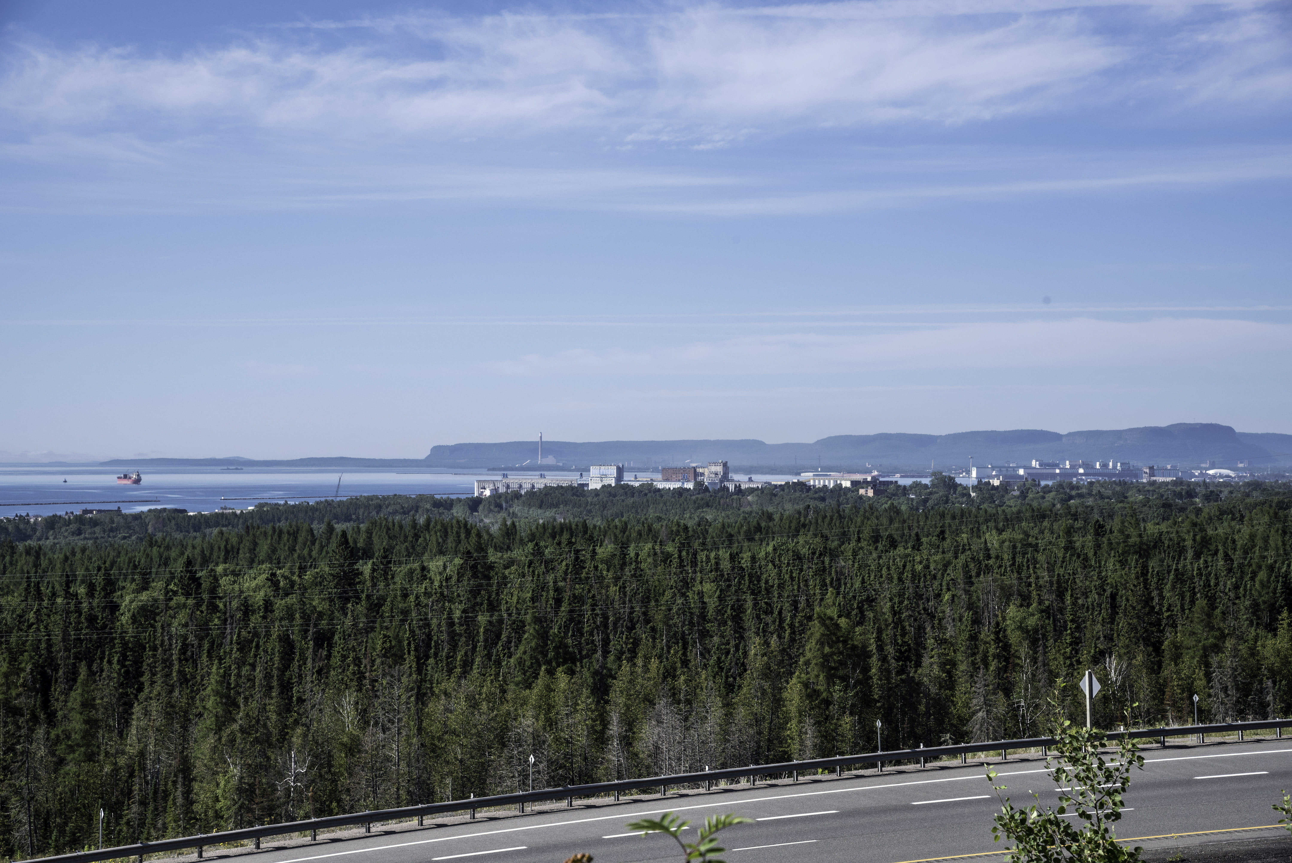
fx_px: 2513
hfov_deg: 28.8
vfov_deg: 19.5
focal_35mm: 70
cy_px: 432
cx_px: 646
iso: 400
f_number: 11
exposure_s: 1/500
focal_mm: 70
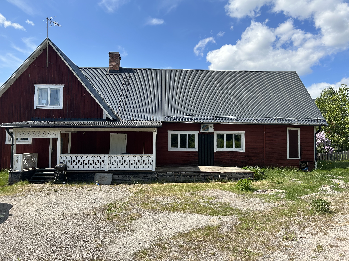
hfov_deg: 67.3
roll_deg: +0.4
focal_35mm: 26
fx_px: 262
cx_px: 174
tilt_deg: +4.9
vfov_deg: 53.1
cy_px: 130
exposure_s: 1/3257
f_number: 1.5
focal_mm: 5.7
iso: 50
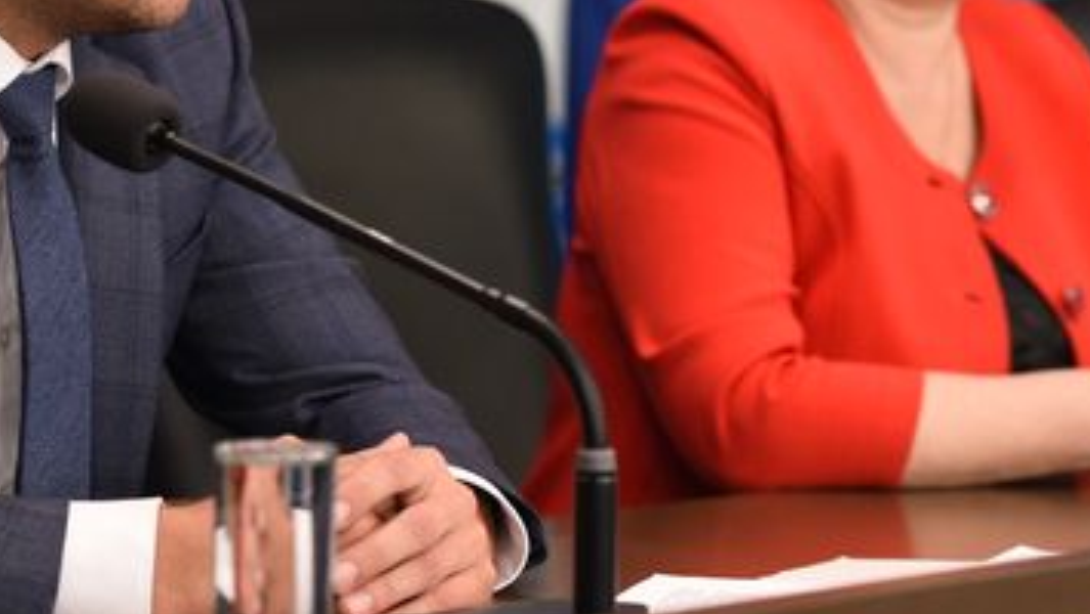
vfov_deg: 5.3
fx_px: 6563
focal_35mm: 227
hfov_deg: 9.5
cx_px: 368
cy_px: 21
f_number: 3.5
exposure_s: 1/320
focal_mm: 110
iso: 2500
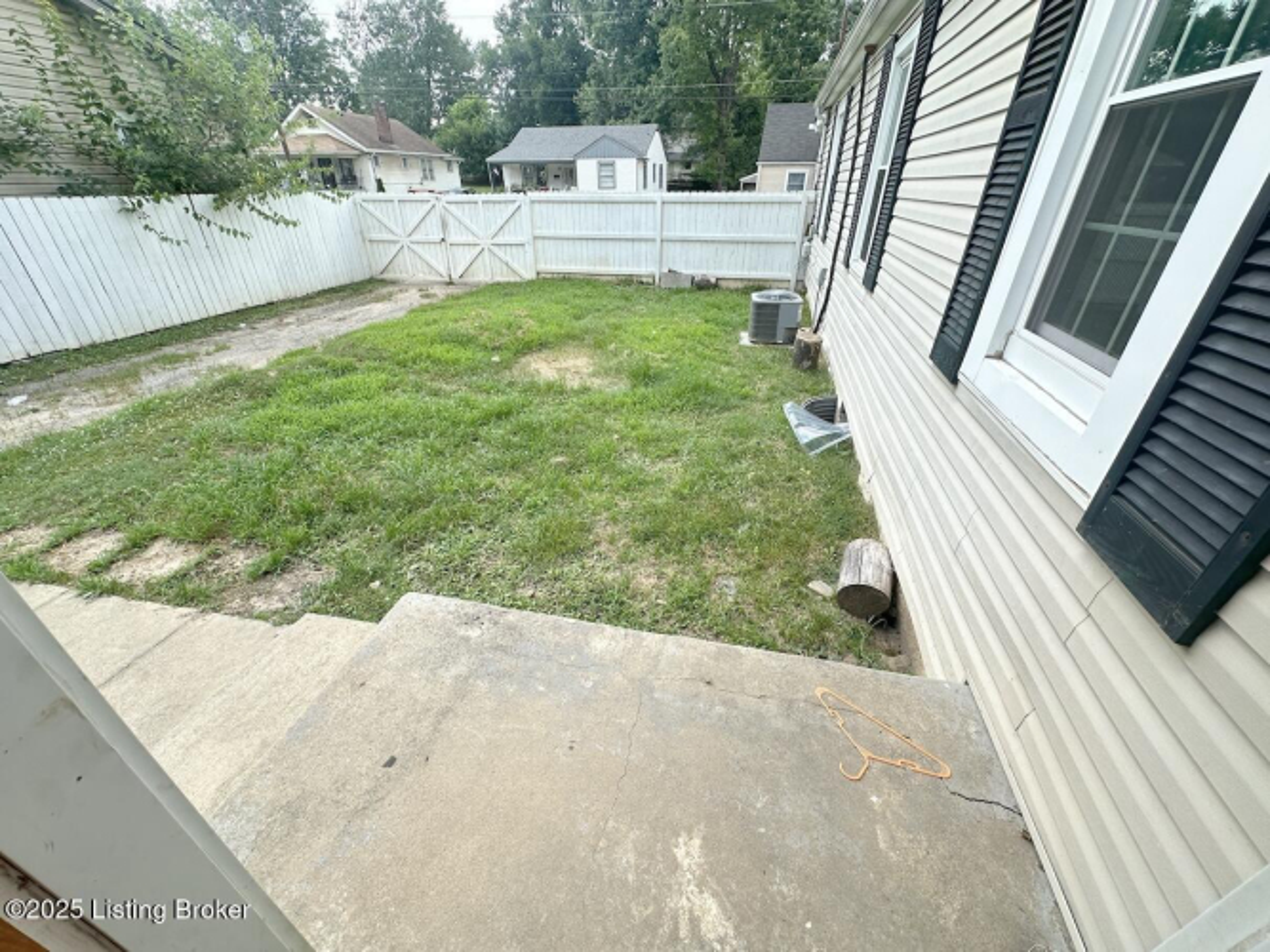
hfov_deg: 102.1
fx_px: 514
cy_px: 476
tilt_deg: -29.6
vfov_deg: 85.7
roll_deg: +0.3
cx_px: 635
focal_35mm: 14
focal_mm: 2.22
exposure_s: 1/362
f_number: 2.2
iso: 40
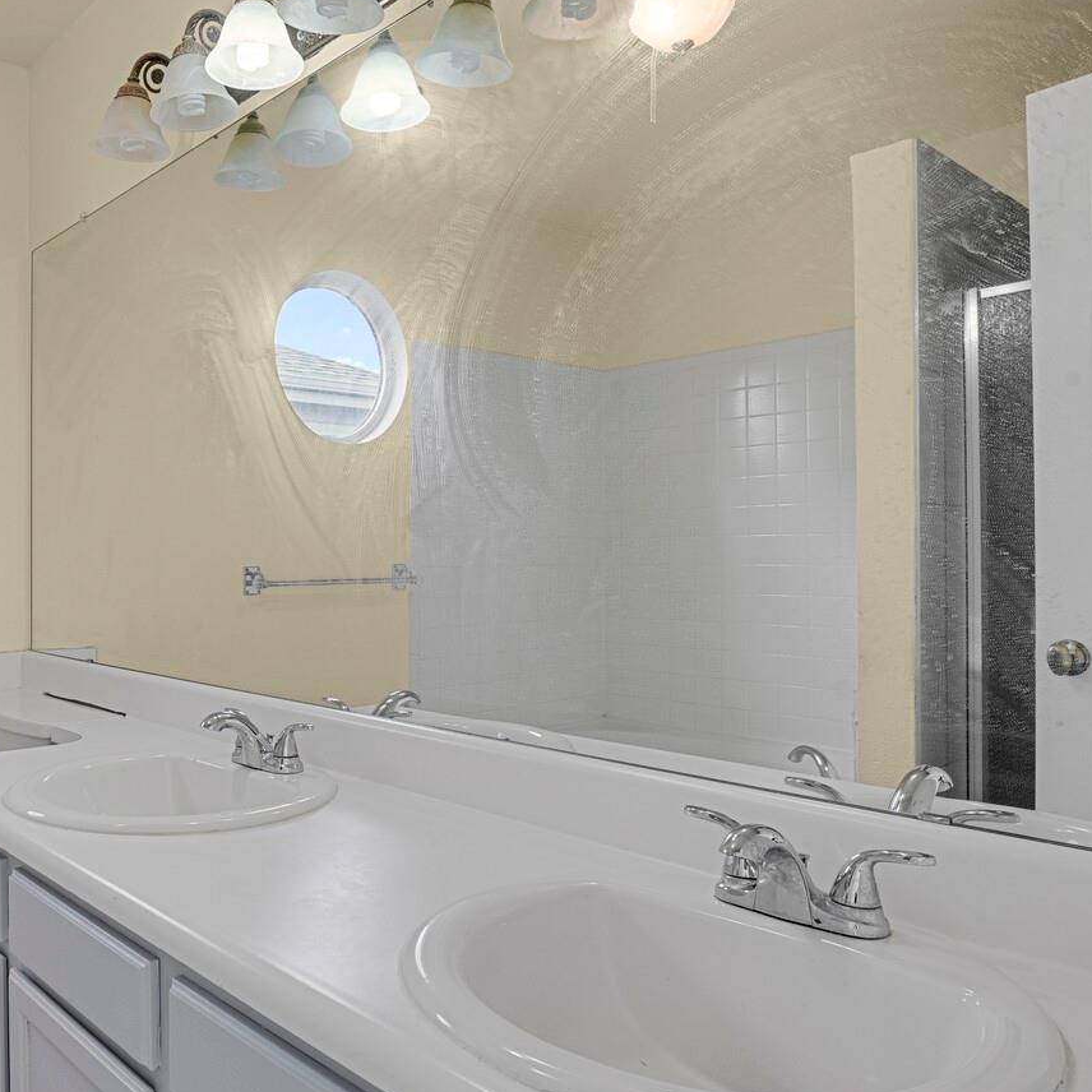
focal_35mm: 27
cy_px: 543
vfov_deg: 59.1
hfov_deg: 56.1
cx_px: 271
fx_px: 964
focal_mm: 17
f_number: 8
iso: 250
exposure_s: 1/1.25
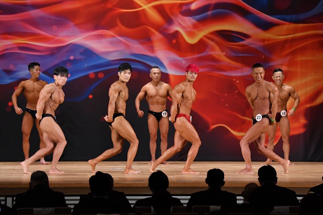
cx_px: 162
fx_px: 1345
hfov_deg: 13.7
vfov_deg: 9.1
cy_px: 108
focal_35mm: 150
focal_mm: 100
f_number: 5.6
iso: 3200
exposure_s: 1/400
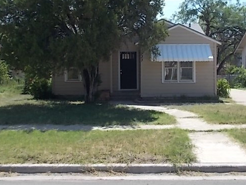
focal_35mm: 51
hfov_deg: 37.4
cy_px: 76
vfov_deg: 28.5
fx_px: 363
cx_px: 139
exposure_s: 1/80
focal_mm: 6.9
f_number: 9.8
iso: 80
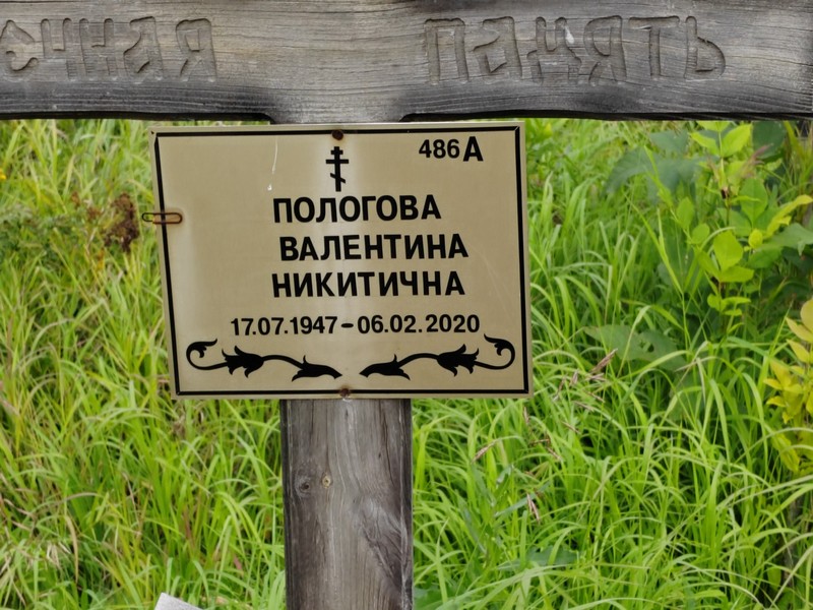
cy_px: 305
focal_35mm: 78
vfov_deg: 18.9
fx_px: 1832
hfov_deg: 25.0
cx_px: 406
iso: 100
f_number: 1.9
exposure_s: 1/360
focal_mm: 5.52
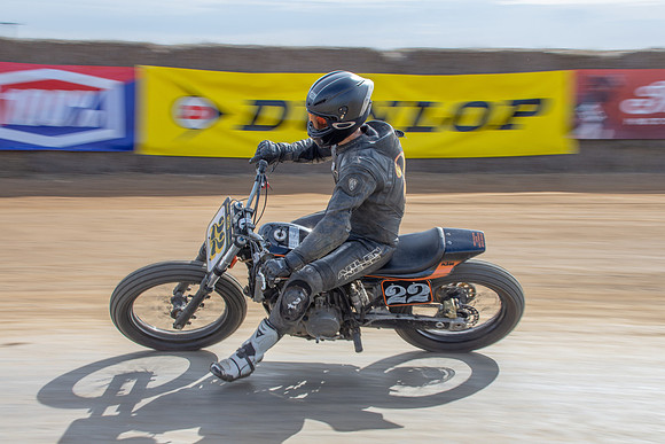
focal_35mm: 71
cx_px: 332
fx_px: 1314
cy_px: 222
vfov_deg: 19.2
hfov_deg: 28.4
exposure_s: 1/125
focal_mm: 44
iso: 100
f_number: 10
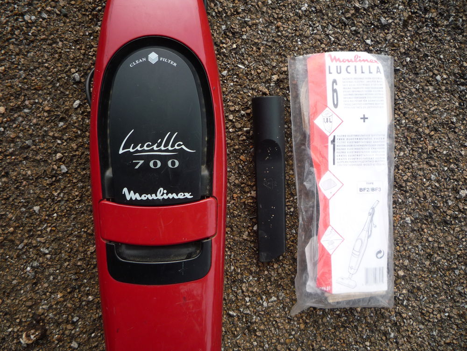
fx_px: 405
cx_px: 234
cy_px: 176
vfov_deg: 46.8
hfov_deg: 60.0
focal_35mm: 30
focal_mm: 5.2
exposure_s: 1/200
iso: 100
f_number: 4
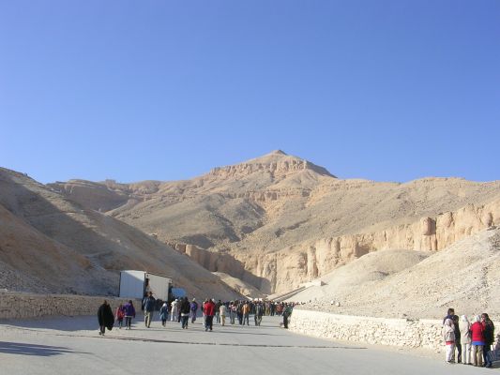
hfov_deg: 49.0
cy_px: 188
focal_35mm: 38
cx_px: 250
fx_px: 549
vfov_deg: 37.7
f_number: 5.6
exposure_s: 1/295
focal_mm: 5.8
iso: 50
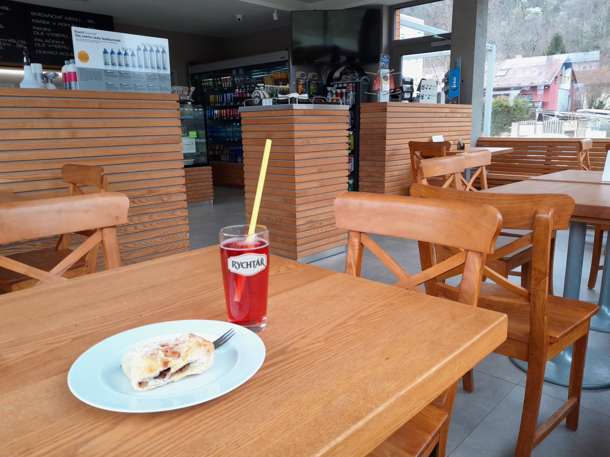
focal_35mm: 26
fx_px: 458
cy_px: 228
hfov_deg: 67.3
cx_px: 305
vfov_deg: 53.1
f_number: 1.8
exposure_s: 1/100
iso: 64
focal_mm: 4
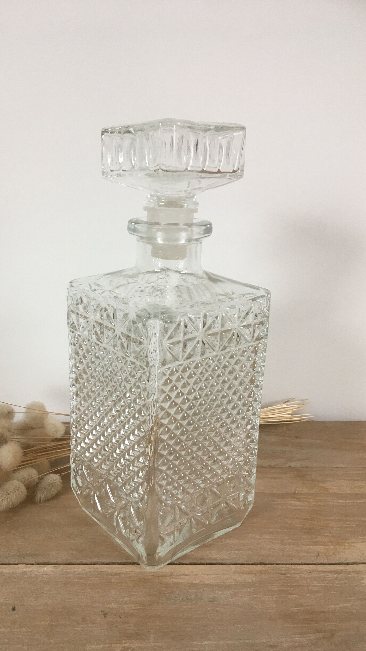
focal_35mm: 32
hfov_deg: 36.5
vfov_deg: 61.0
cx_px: 140
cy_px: 326
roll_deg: -0.5
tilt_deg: -16.1
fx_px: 552
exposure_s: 1/33
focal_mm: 4.15
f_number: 2.2
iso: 50
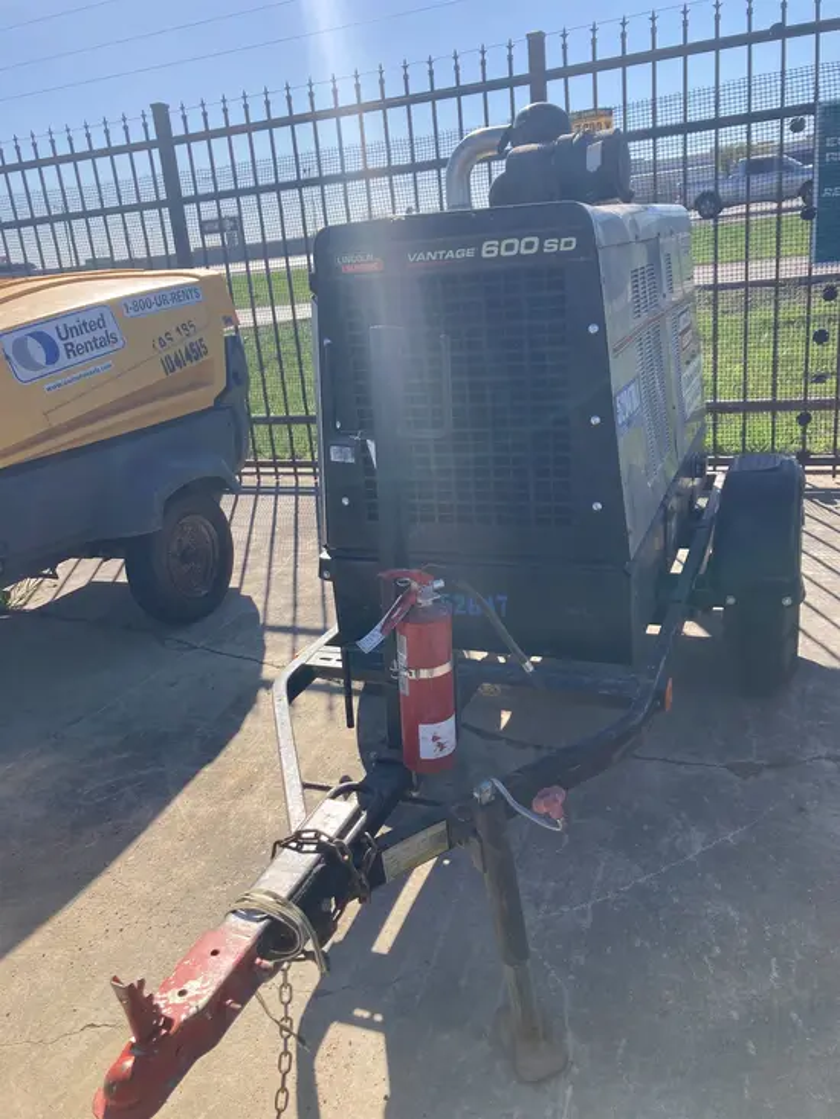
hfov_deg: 49.8
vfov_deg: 63.4
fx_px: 906
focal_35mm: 28
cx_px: 420
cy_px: 560
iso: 20
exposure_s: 1/1675
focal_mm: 3.99
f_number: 1.8
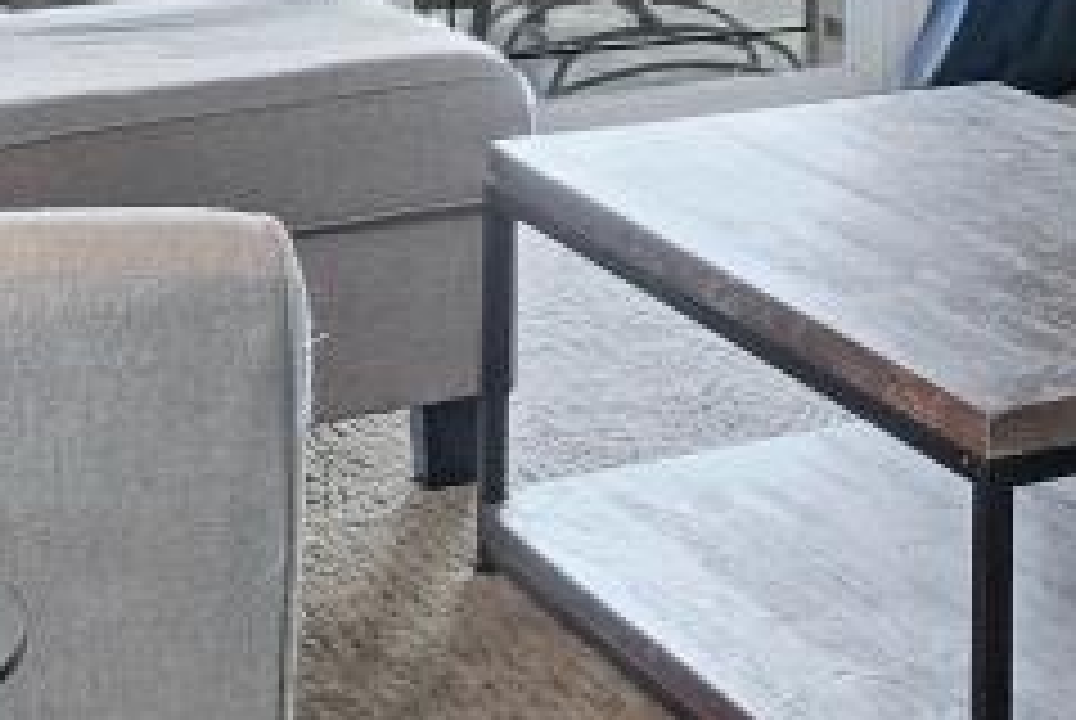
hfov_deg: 18.7
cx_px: 1697
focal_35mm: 94
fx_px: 2813
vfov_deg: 13.4
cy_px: -482
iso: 320
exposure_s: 1/8
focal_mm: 10
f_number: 8
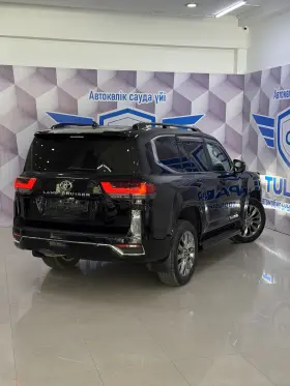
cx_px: 145
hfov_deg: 30.3
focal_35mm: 48
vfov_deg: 39.6
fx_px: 536
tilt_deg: -6.7
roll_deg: -0.4
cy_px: 193
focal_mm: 6.8
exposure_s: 1/50
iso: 50
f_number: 1.8
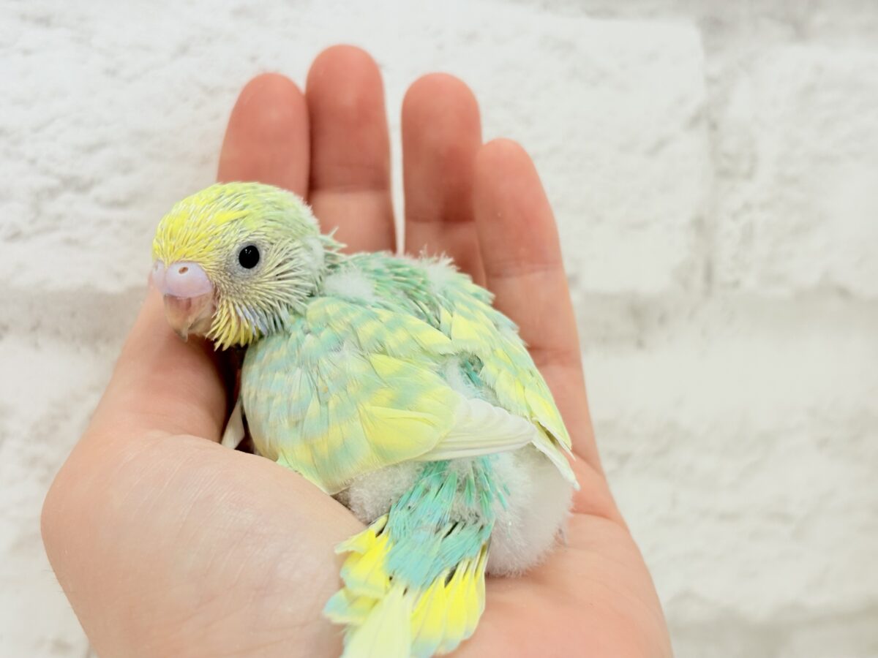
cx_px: 439
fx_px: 1319
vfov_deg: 28.0
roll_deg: -2.8
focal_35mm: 52
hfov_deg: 36.8
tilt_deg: -5.9
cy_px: 329
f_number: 1.6
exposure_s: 1/100
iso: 80
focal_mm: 5.96
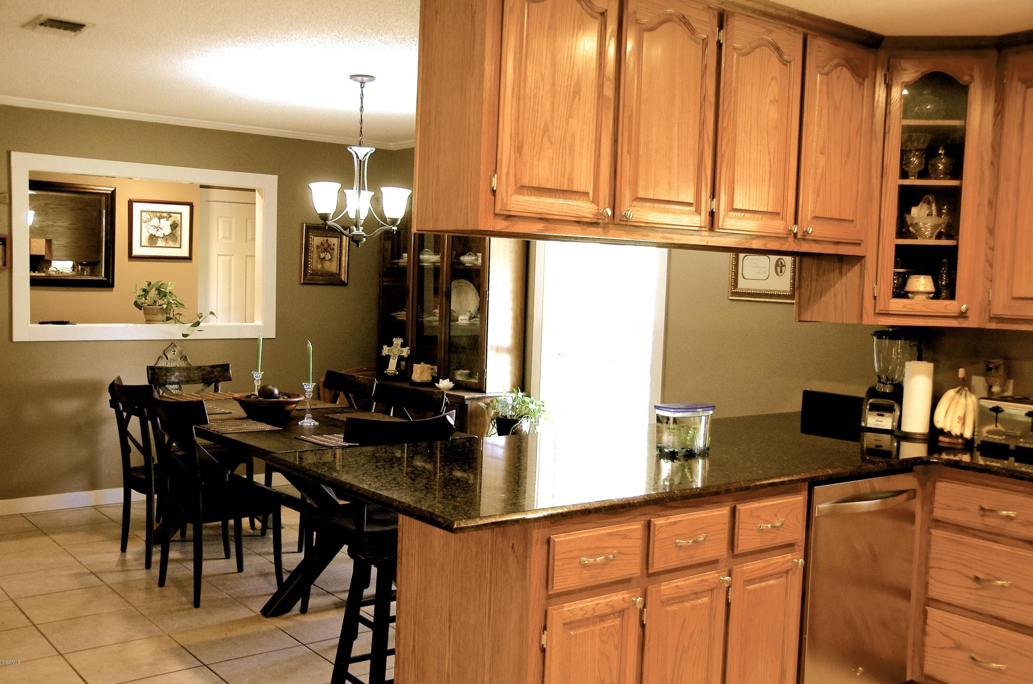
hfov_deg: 53.2
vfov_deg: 36.7
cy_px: 342
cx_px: 516
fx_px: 1031
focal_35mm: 36
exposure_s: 1/50
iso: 800
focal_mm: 24
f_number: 4
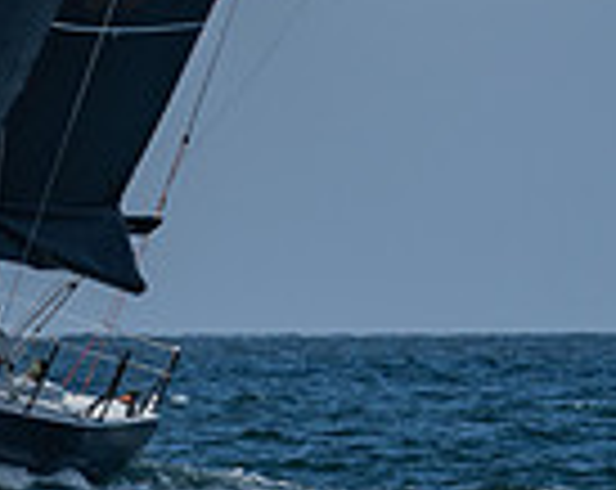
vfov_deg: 1.3
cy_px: -4
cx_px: -35
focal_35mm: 1222
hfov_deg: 1.6
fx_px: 22231
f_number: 6.3
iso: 200
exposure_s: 1/2000
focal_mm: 200
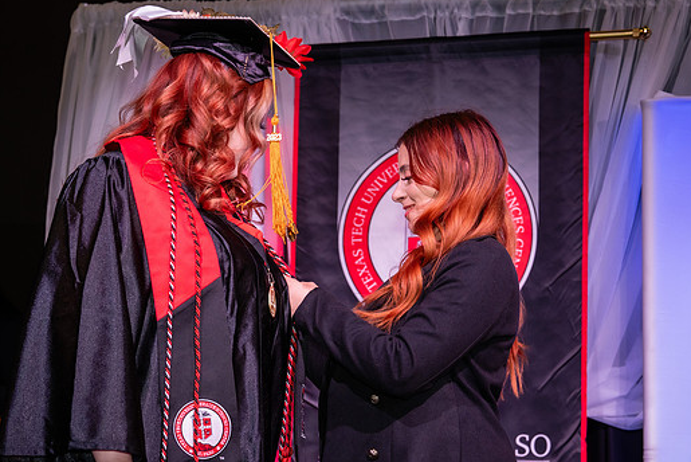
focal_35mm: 100
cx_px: 327
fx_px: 1920
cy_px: 259
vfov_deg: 13.7
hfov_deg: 20.4
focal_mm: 70
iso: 1000
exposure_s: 1/160
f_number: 5.6
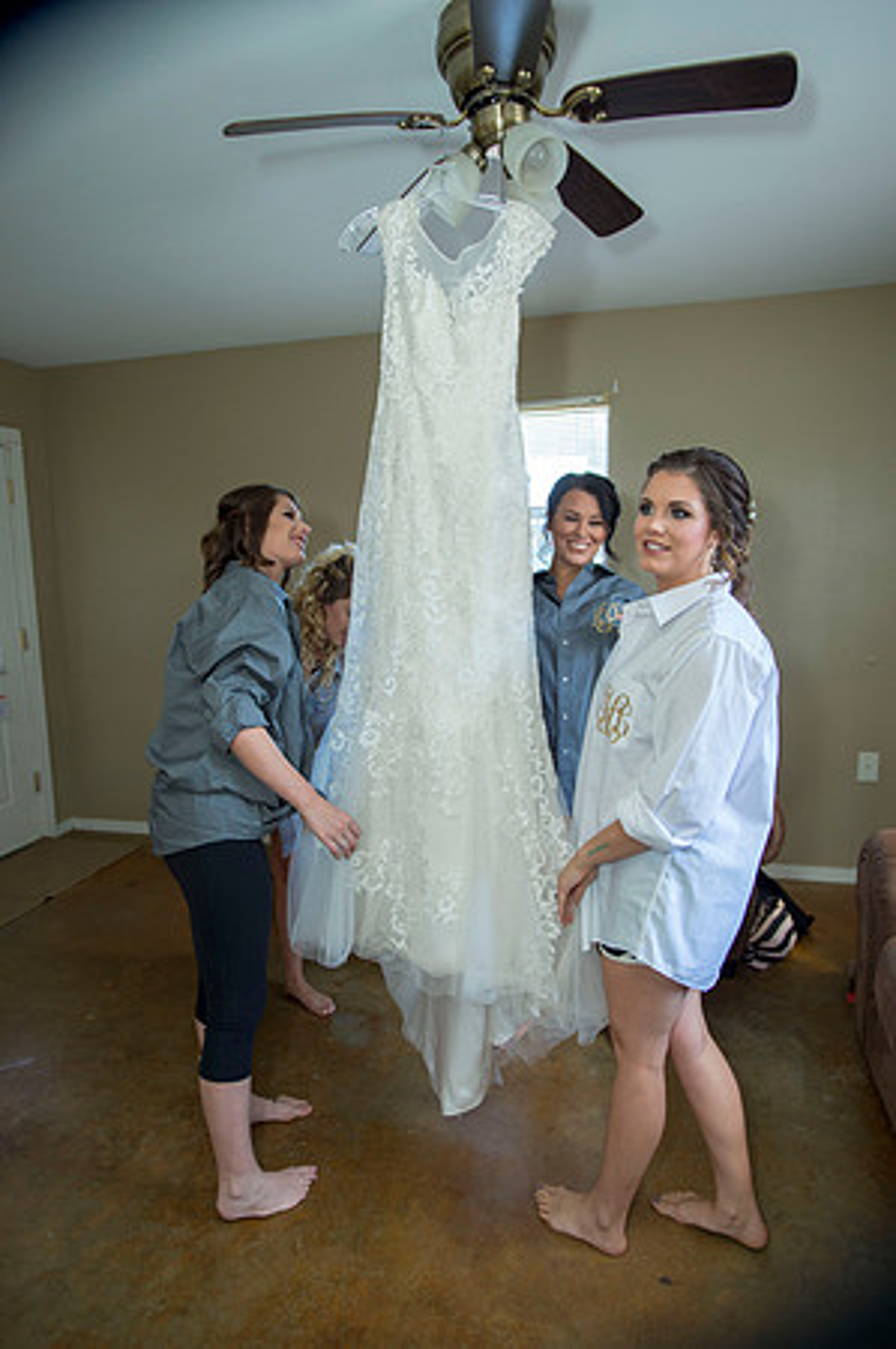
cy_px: 674
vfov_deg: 78.6
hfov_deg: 57.1
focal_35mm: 22
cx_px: 448
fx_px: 823
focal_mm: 22
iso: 1250
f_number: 3.2
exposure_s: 1/200
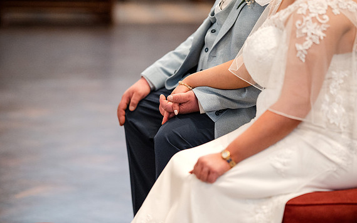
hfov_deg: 15.8
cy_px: 104
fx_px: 1285
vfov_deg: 9.9
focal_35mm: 132
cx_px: 181
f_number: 1.4
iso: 3200
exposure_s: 1/500
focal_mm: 85
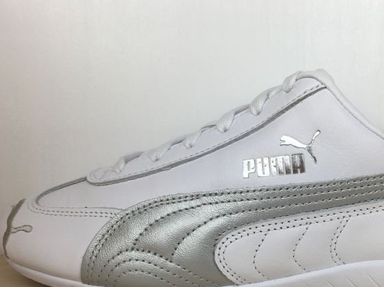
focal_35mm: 41
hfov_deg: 45.1
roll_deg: +0.8
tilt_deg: -8.6
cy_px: 199
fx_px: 455
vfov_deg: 34.7
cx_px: 256
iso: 25
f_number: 2.2
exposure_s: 1/267
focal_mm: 4.15
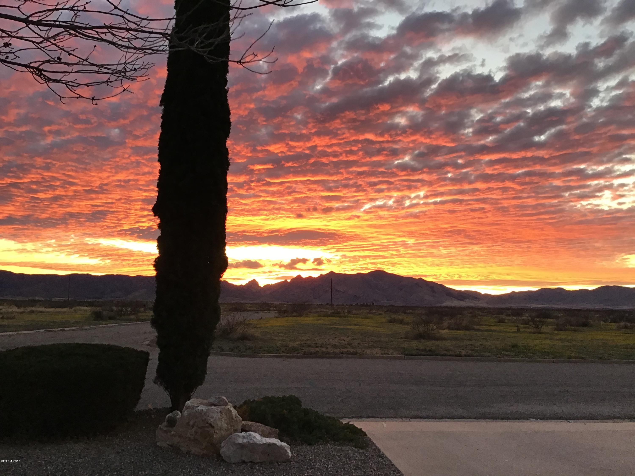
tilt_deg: +6.8
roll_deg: -0.2
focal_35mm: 31
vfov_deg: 45.4
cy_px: 238
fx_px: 569
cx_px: 318
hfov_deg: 58.4
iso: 64
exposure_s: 1/30
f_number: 2.4
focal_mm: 3.3
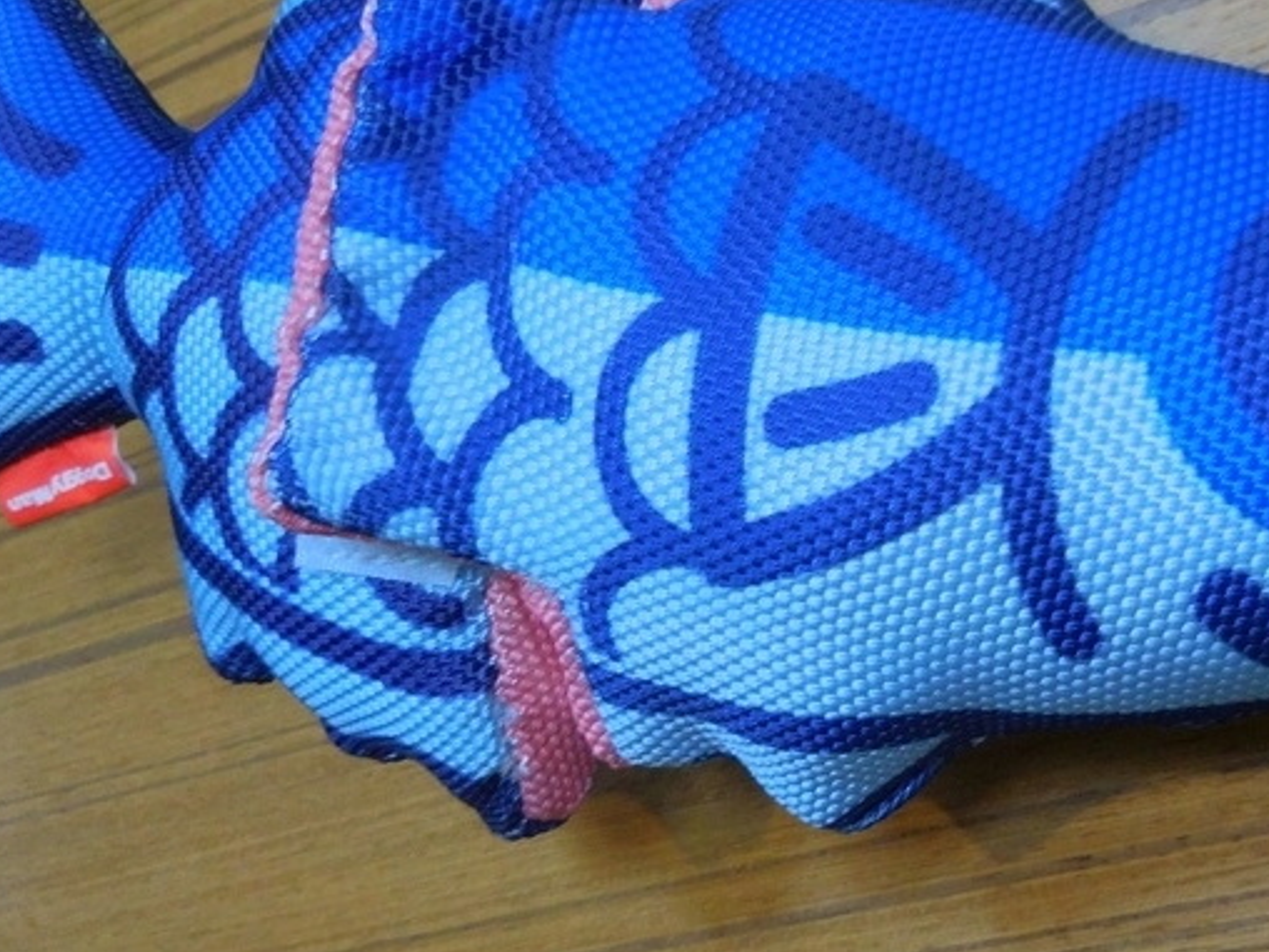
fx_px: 1906
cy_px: 487
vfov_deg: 28.0
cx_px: 887
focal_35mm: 52
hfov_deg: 36.3
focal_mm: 5.9
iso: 220
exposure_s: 1/30
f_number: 3.7
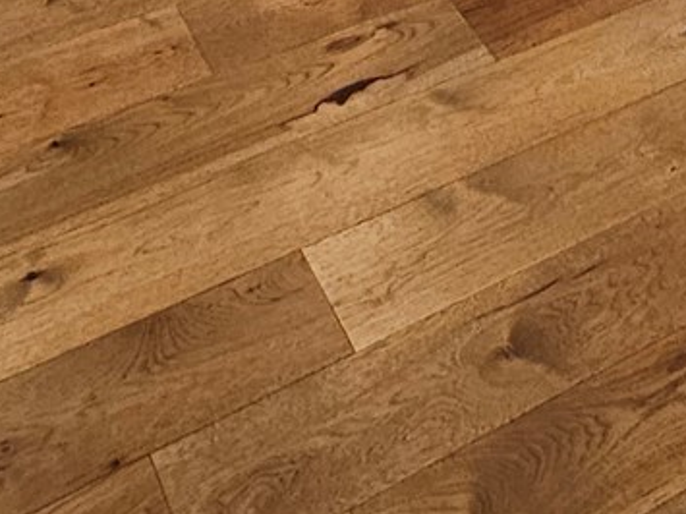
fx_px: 1486
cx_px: 605
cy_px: -962
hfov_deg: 25.3
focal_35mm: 75
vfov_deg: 11.9
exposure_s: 1/60
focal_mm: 2.2
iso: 125
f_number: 2.2
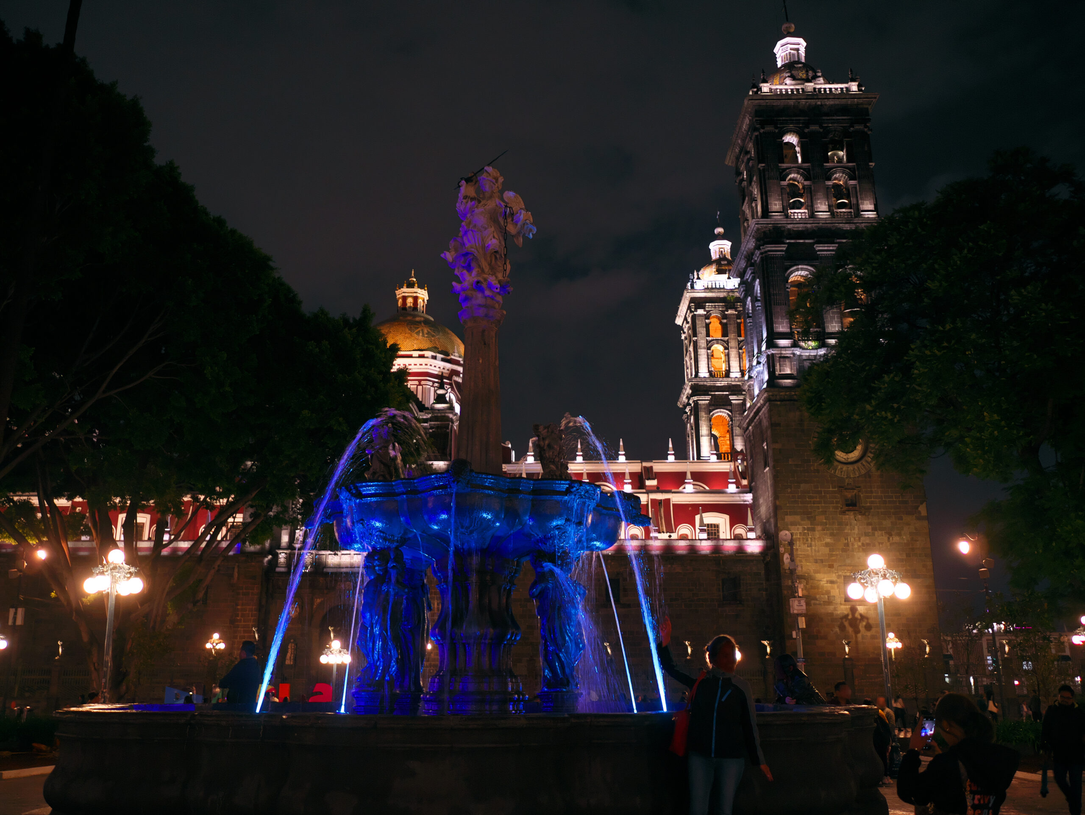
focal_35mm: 31
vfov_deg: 45.5
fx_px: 972
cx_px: 542
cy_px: 408
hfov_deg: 58.3
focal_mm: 15
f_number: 1.7
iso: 640
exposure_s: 1/25
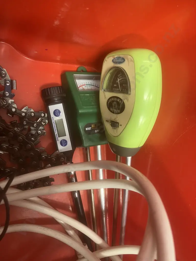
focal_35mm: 28
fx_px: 211
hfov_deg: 49.7
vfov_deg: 63.4
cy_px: 130
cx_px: 98
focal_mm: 3.99
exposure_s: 1/33
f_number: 1.8
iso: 250
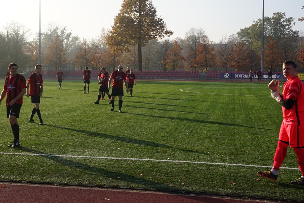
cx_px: 152
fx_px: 388
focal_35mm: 46
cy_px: 102
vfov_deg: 29.3
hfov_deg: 42.7
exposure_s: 1/80
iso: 100
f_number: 13
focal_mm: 31
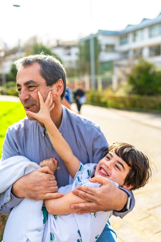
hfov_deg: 37.9
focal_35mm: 35
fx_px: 235
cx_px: 80
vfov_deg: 54.4
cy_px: 121
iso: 100
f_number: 2
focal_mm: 35
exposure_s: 1/1000
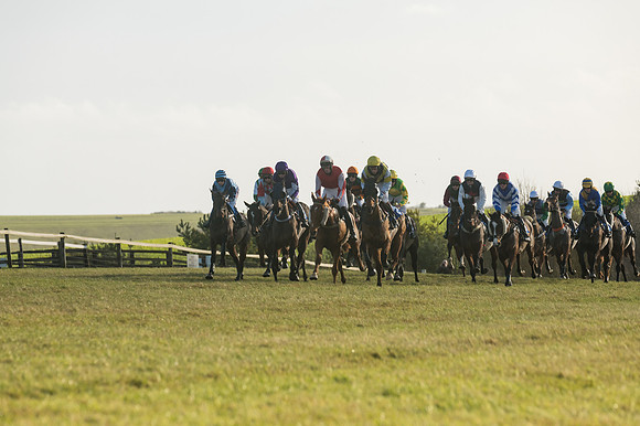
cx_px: 320
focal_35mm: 240
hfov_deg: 8.6
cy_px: 213
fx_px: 4266
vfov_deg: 5.7
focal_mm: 240
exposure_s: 1/3200
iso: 400
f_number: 6.3
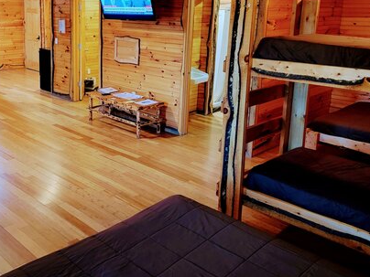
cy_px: 88
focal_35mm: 38
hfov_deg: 47.6
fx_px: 406
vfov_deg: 37.2
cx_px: 105
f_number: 1.8
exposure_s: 1/40
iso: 500
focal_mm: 6.7
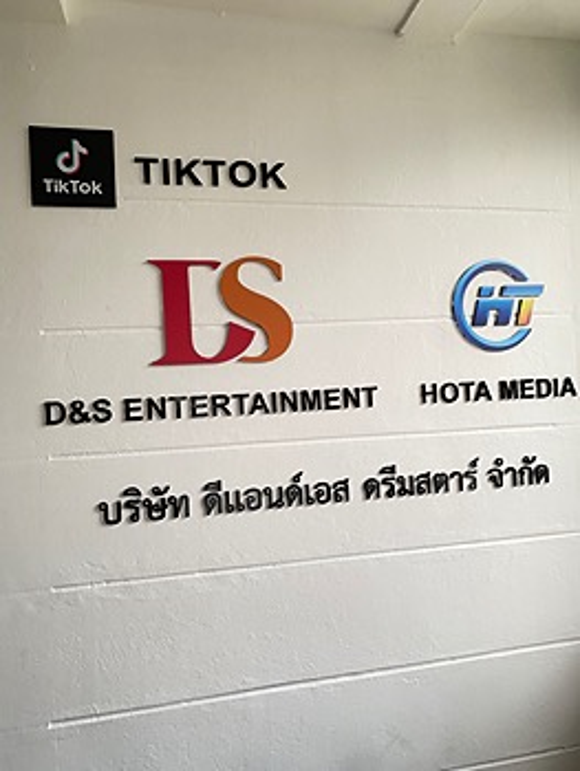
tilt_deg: +1.2
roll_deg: +2.8
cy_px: 386
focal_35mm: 26
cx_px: 290
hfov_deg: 53.1
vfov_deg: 67.3
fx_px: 580
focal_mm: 4.25
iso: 125
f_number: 1.8
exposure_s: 1/65
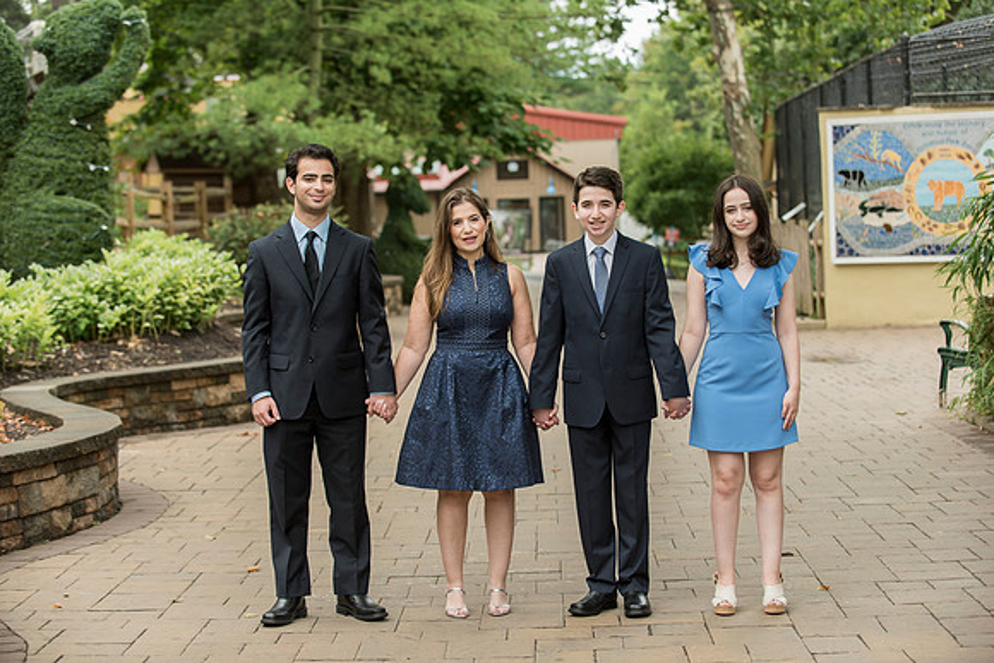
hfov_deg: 25.4
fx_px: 2209
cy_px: 332
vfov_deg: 17.1
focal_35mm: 80
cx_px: 497
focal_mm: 80
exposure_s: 1/500
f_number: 3.5
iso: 400
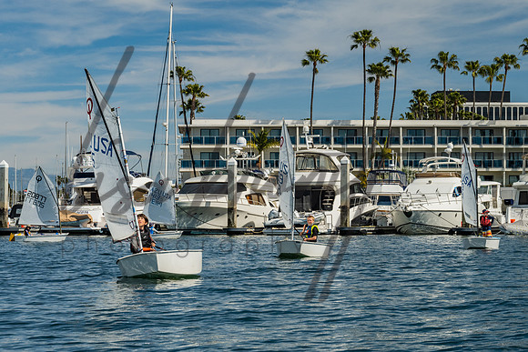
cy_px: 194
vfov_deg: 13.8
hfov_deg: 20.6
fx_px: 1454
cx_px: 268
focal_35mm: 99
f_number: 10
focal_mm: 81
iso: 250
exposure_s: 1/500
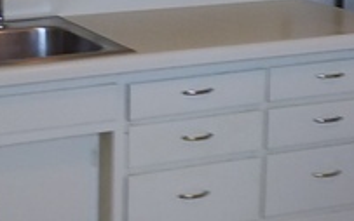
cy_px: -26
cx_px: 67
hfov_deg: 20.3
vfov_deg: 12.7
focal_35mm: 101
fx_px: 975
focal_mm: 2.47
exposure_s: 1/30
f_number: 1.9
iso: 40
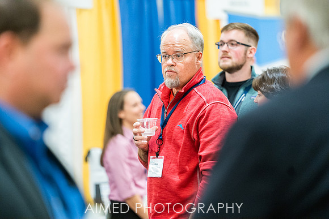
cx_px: 164
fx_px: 1828
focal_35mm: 200
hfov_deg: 10.3
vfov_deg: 6.9
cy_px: 110
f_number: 2.8
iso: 3200
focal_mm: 200
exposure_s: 1/160
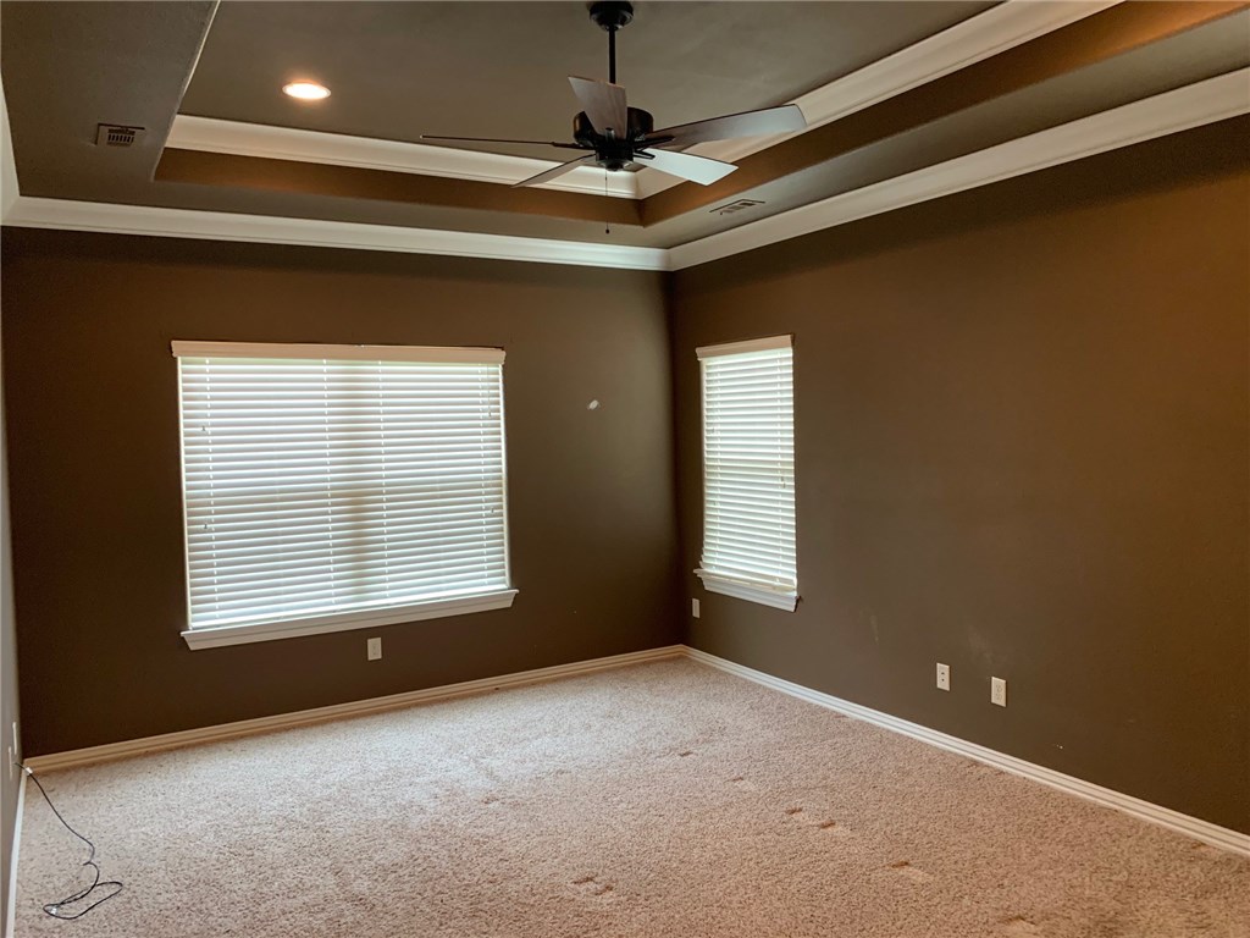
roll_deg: +1.5
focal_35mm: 26
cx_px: 625
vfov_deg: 53.1
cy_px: 469
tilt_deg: -2.8
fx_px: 939
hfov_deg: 67.3
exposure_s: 1/60
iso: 160
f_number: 1.8
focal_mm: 4.25
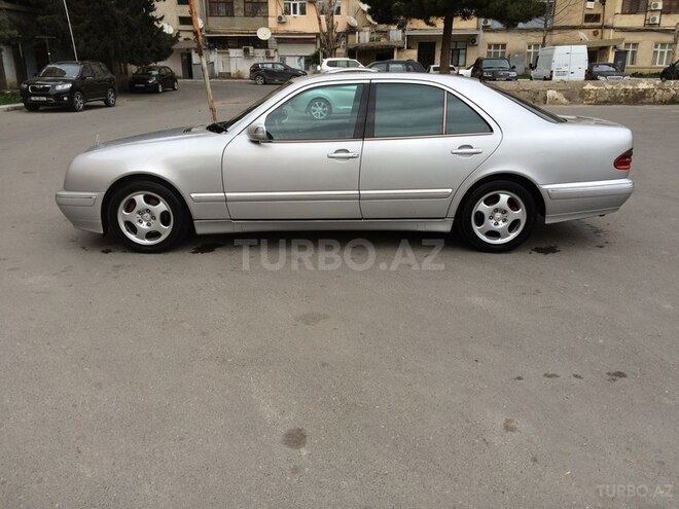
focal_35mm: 29
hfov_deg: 61.7
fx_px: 569
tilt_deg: -18.1
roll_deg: +0.0
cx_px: 340
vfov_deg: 48.2
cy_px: 254
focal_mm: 4.15
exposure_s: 1/140
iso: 32
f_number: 2.2
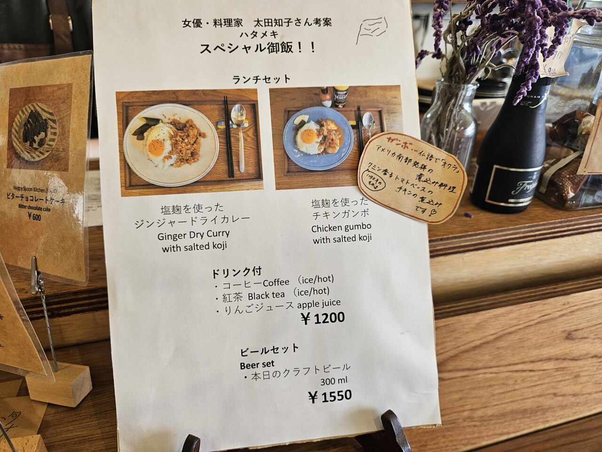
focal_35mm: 23
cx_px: 301
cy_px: 226
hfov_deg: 73.9
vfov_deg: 58.9
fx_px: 400
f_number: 1.8
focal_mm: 5.4
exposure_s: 1/100
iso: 125
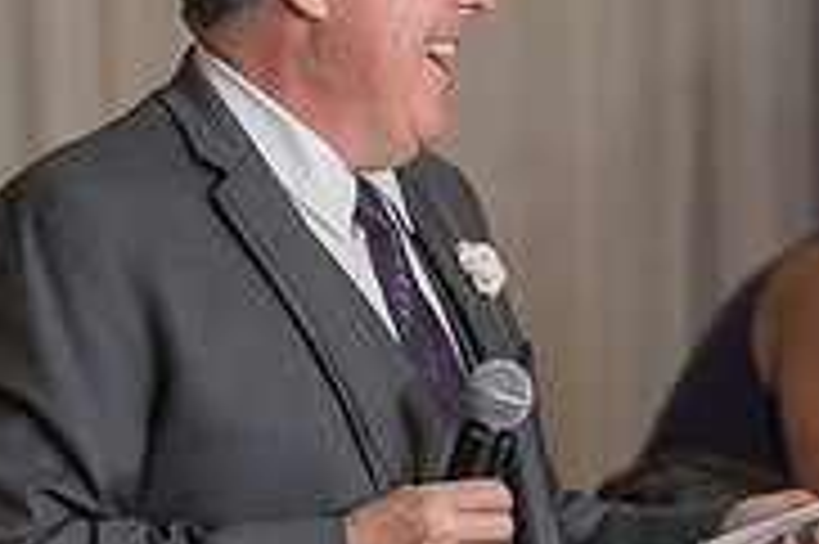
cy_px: 664
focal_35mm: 450
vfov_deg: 3.0
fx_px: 10228
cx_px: 9
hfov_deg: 4.6
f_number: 4
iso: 2000
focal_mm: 127
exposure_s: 1/200
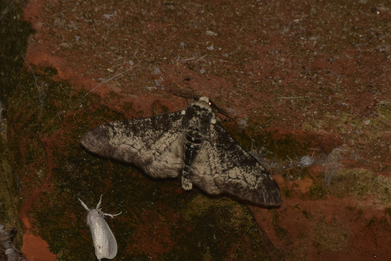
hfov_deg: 9.8
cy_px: 130
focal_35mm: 210
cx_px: 196
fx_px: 2281
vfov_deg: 6.5
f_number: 13
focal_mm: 140
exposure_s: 1/160
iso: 100
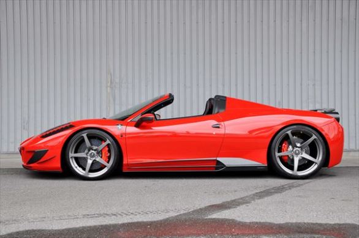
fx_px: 448
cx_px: 180
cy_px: 119
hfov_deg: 43.7
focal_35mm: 45
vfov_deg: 29.8
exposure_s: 1/60
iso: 200
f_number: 8
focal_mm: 30
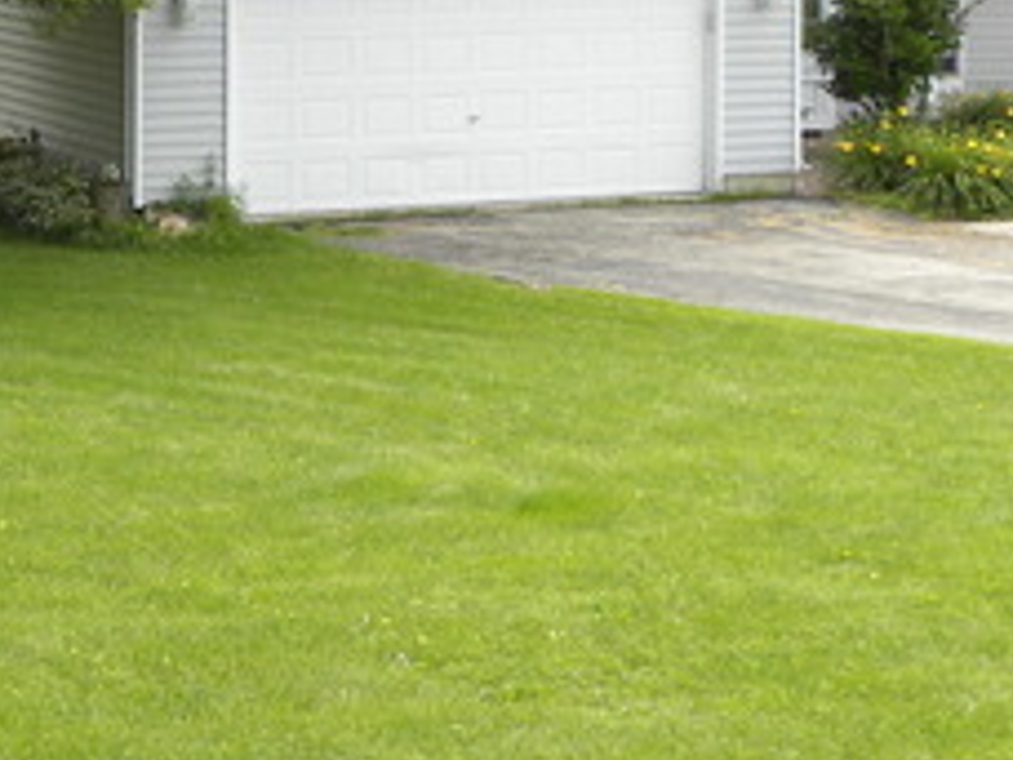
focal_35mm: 104
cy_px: -160
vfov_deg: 13.8
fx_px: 3043
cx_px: -18
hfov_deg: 18.4
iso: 64
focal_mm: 6.6
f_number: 4
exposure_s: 1/165
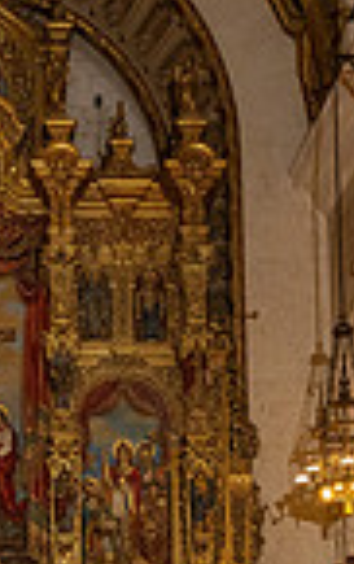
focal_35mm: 76
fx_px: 1170
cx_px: 0
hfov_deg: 16.8
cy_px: 712
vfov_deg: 24.1
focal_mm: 24
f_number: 6.3
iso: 2000
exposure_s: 1/200
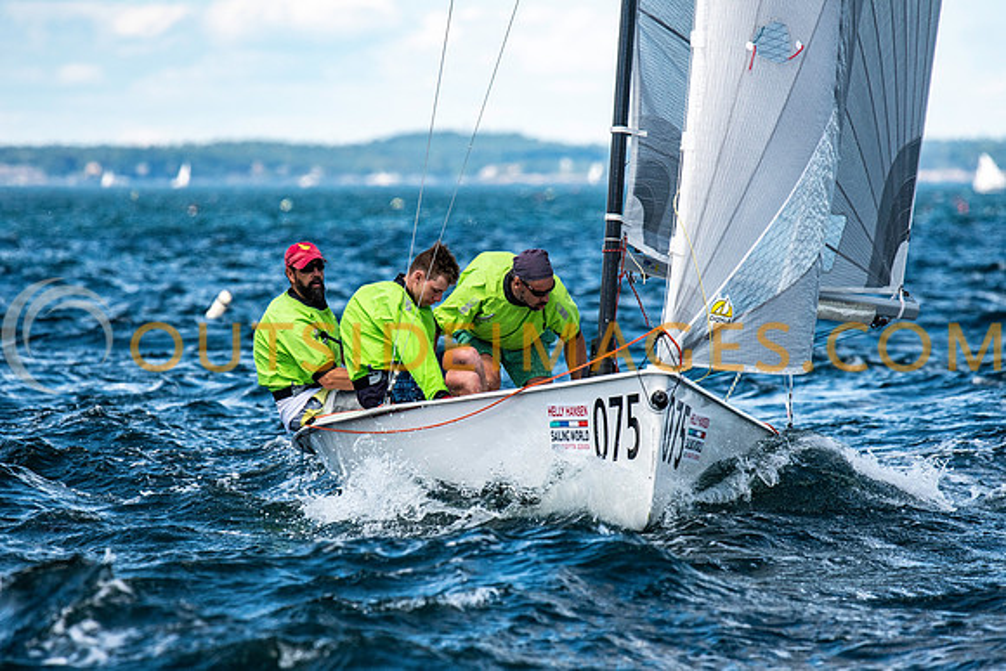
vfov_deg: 3.1
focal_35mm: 450
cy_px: 336
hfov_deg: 4.6
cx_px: 503
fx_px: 12577
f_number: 5
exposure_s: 1/3200
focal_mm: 300
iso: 500
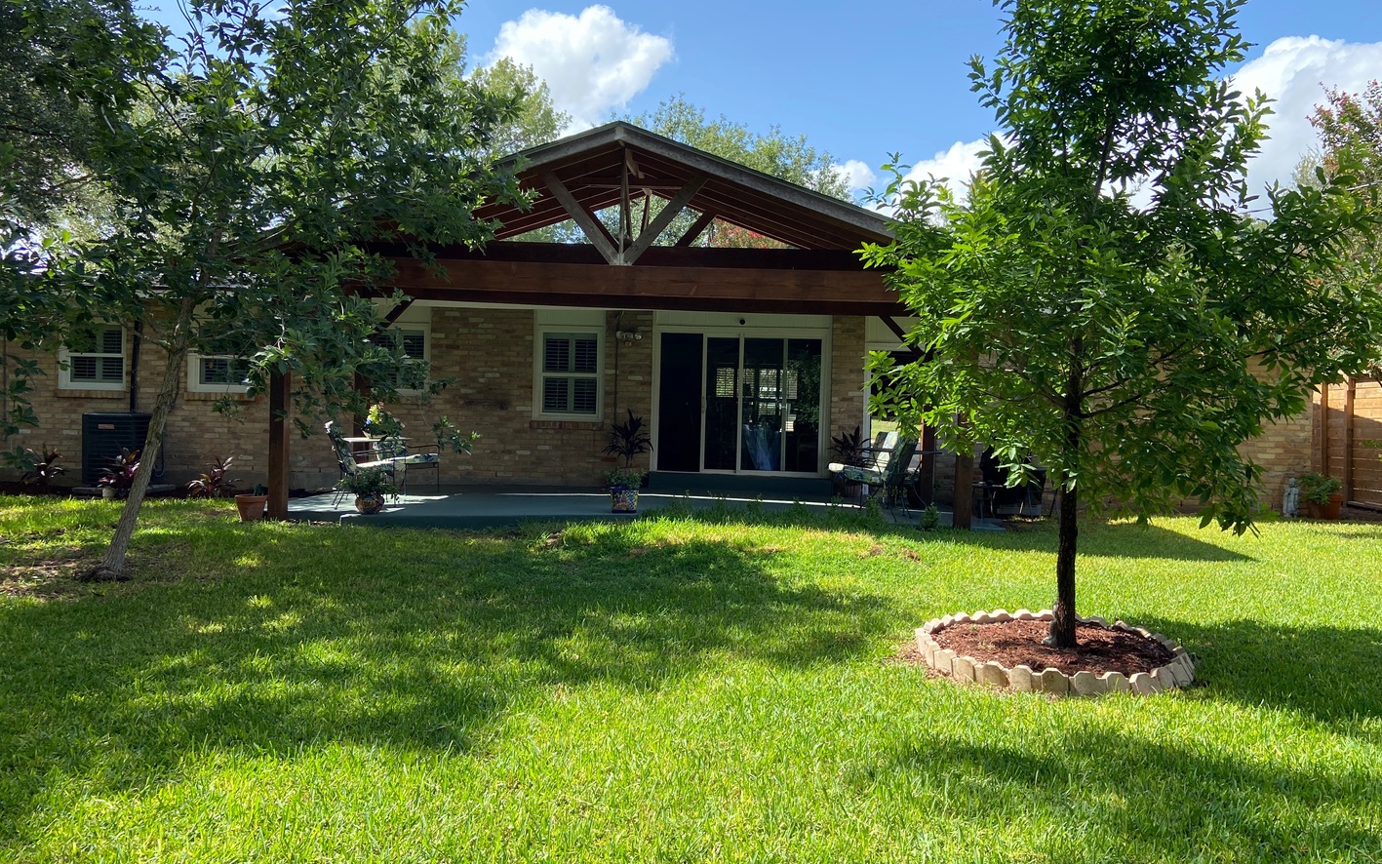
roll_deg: -3.0
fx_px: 1055
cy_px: 441
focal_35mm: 28
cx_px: 687
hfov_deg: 66.5
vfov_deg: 44.5
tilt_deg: -1.4
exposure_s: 1/778
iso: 32
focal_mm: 4.25
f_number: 1.8
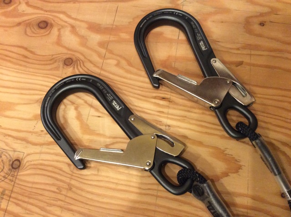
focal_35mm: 32
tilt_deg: -65.5
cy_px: 108
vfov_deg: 44.1
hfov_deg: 56.9
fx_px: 269
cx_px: 146
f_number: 2.4
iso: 320
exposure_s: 1/24
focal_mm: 3.3
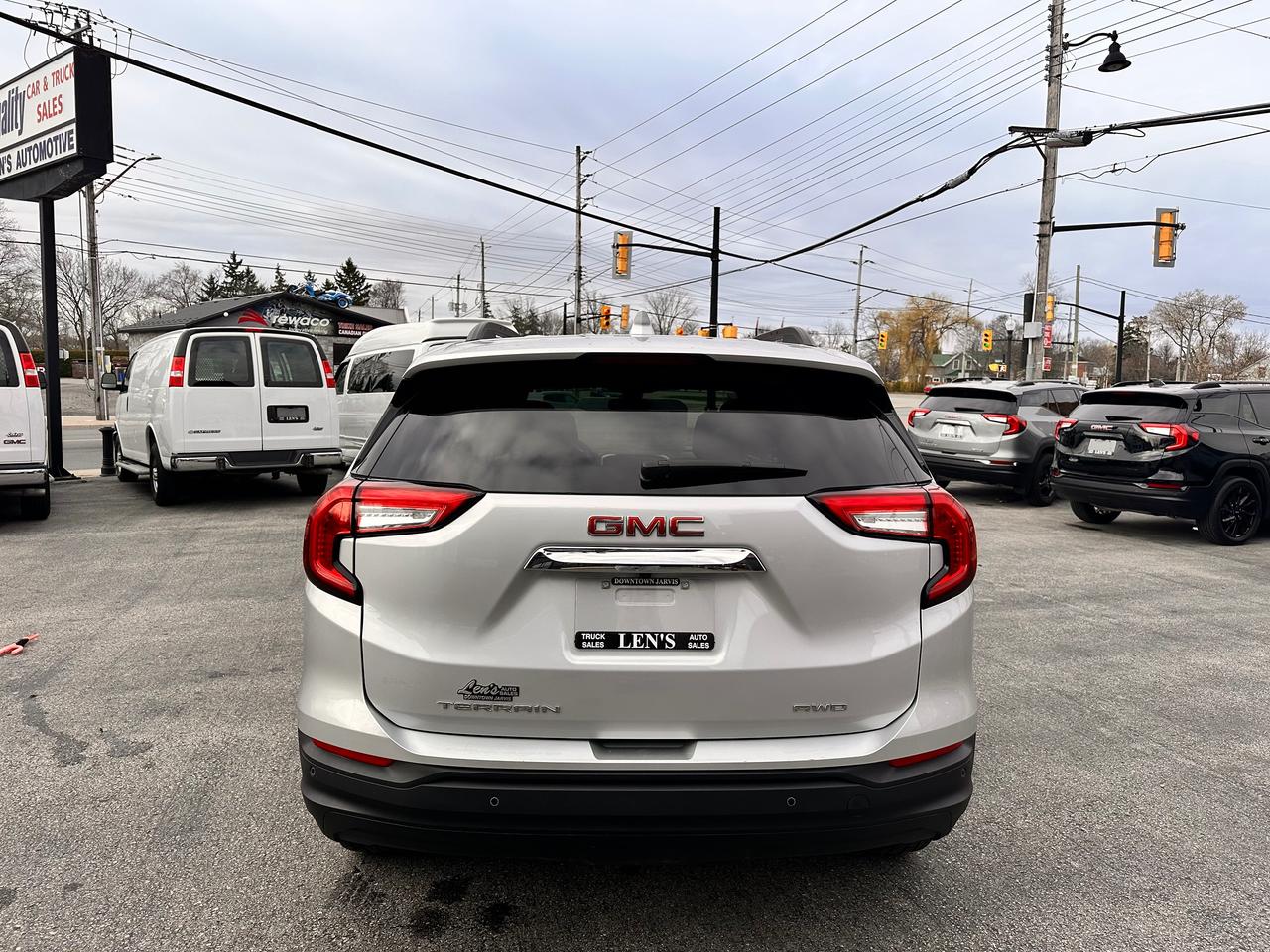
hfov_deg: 71.6
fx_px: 881
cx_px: 635
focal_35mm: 24
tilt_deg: -6.3
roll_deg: -0.8
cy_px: 476
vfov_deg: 56.8
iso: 80
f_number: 1.78
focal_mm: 6.86
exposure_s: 1/2967
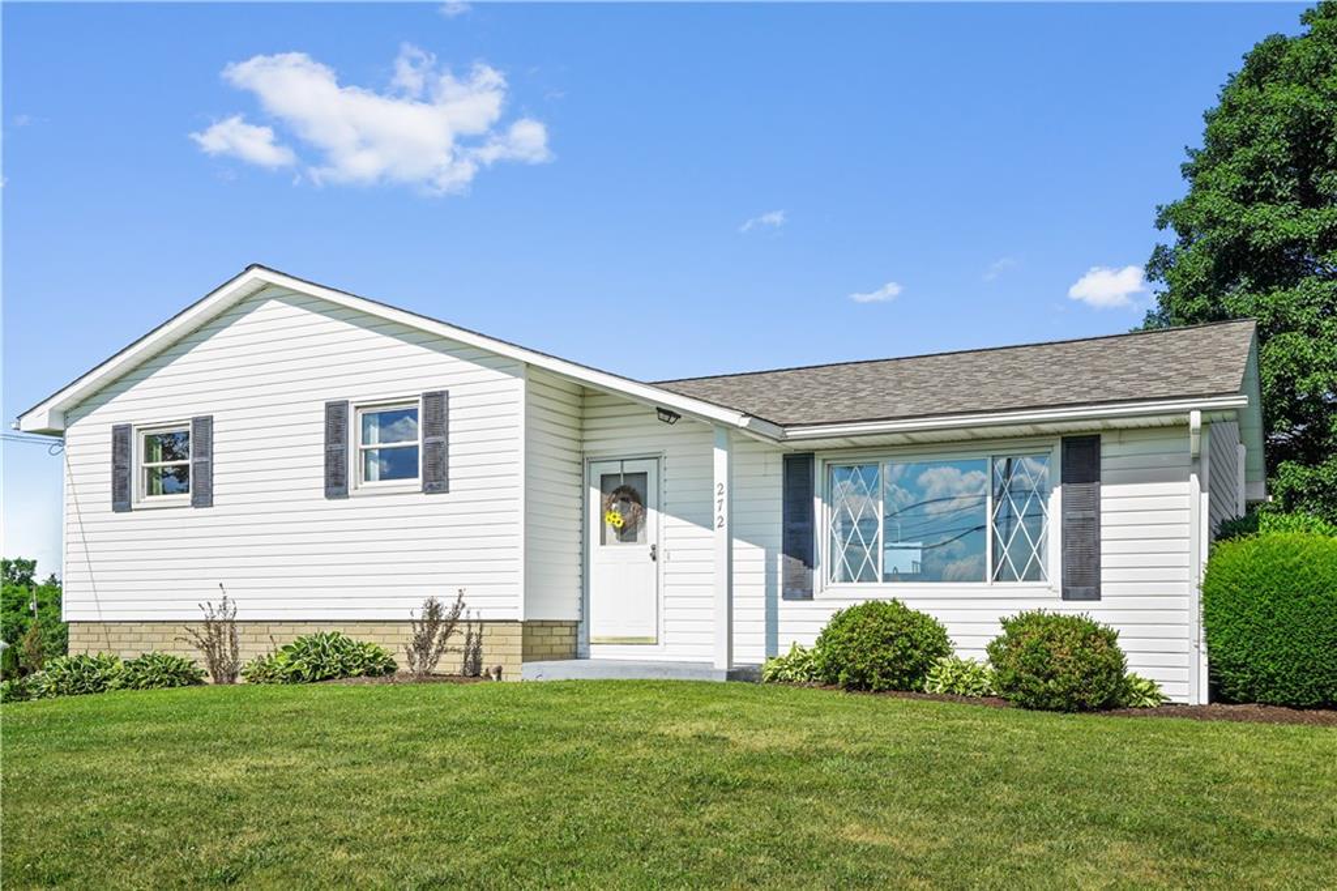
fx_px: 1151
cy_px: 446
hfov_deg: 60.3
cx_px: 668
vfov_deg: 42.3
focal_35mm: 31
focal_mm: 31
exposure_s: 1/400
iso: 100
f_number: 8
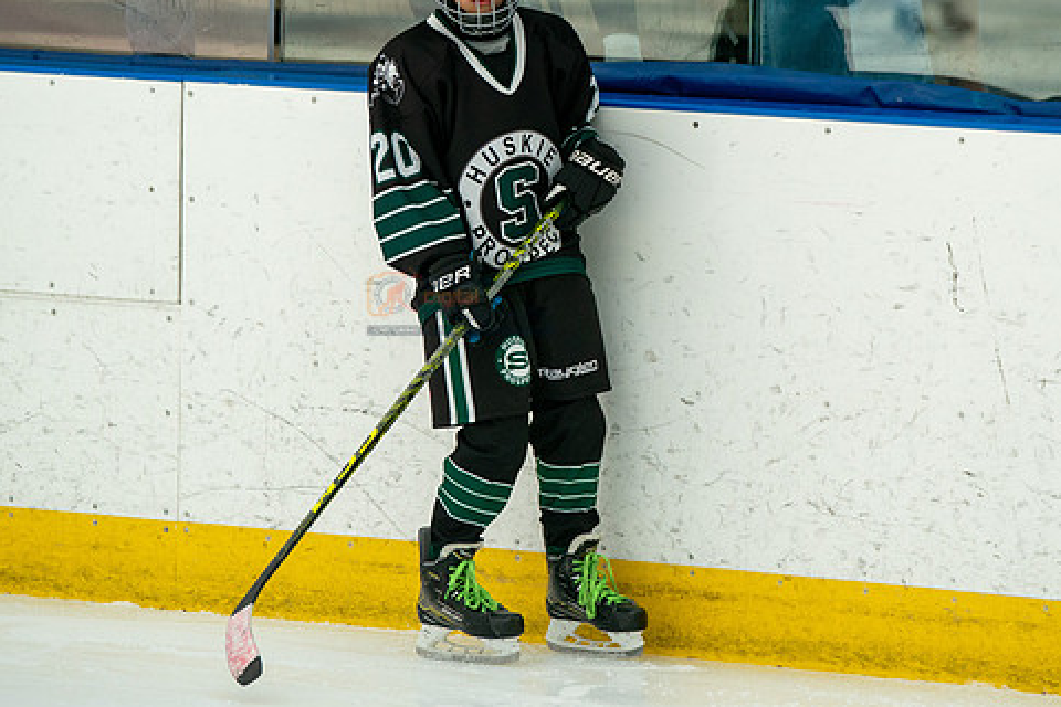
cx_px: 624
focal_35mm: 354
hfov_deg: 5.8
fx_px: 10432
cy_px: 194
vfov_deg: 3.9
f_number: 3.5
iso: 1600
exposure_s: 1/2500
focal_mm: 234
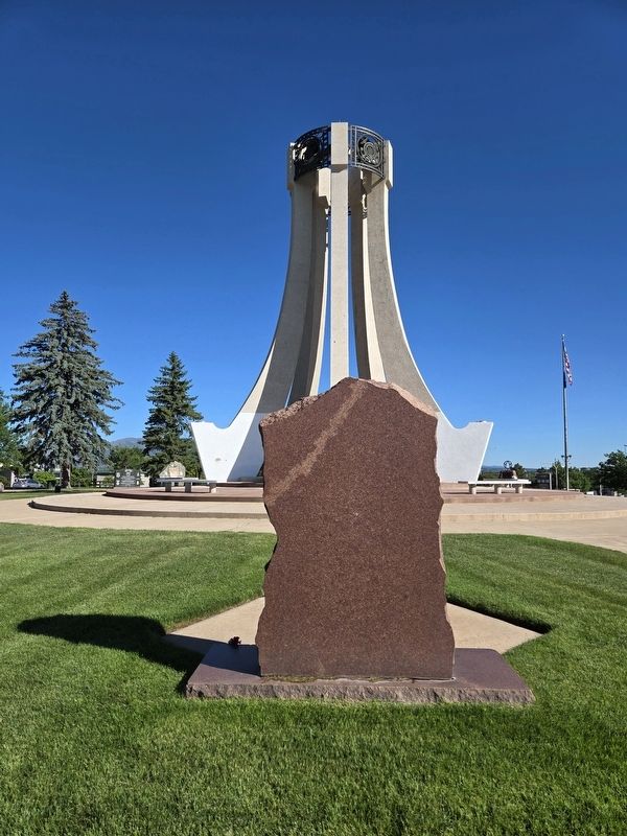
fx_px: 555
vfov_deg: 73.9
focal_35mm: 23
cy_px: 418
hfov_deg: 58.9
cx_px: 314
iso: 25
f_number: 1.8
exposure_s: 1/1936
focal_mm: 5.4
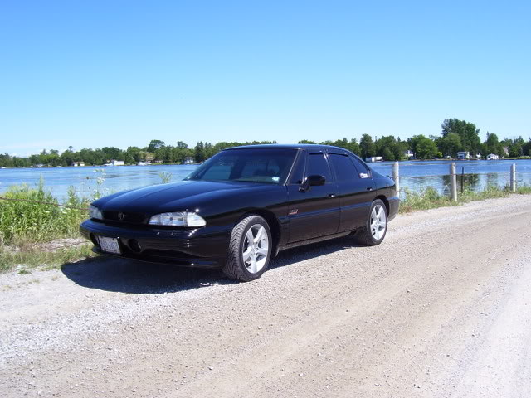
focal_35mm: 34
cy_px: 199
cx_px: 266
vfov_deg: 41.8
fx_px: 522
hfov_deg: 54.0
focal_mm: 5.6
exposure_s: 1/500
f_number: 4.8
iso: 80
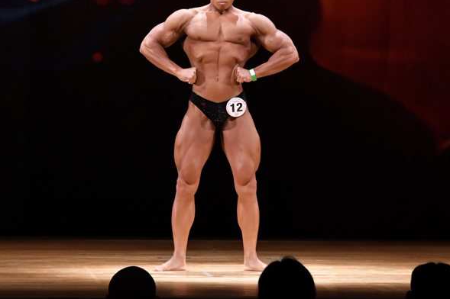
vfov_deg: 4.3
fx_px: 3948
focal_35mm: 316
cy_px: 121
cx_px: 185
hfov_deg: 6.5
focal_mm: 160
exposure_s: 1/400
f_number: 5.6
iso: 4000
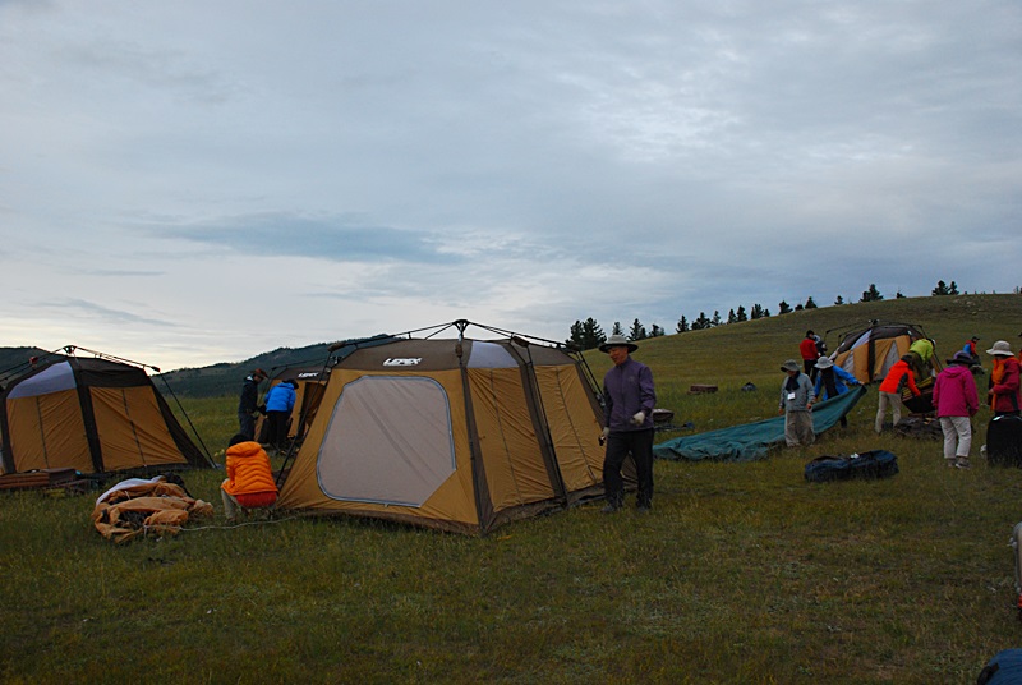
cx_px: 511
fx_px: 938
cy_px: 342
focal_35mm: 33
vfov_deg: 40.1
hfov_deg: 57.2
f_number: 6.3
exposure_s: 1/80
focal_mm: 22
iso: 400
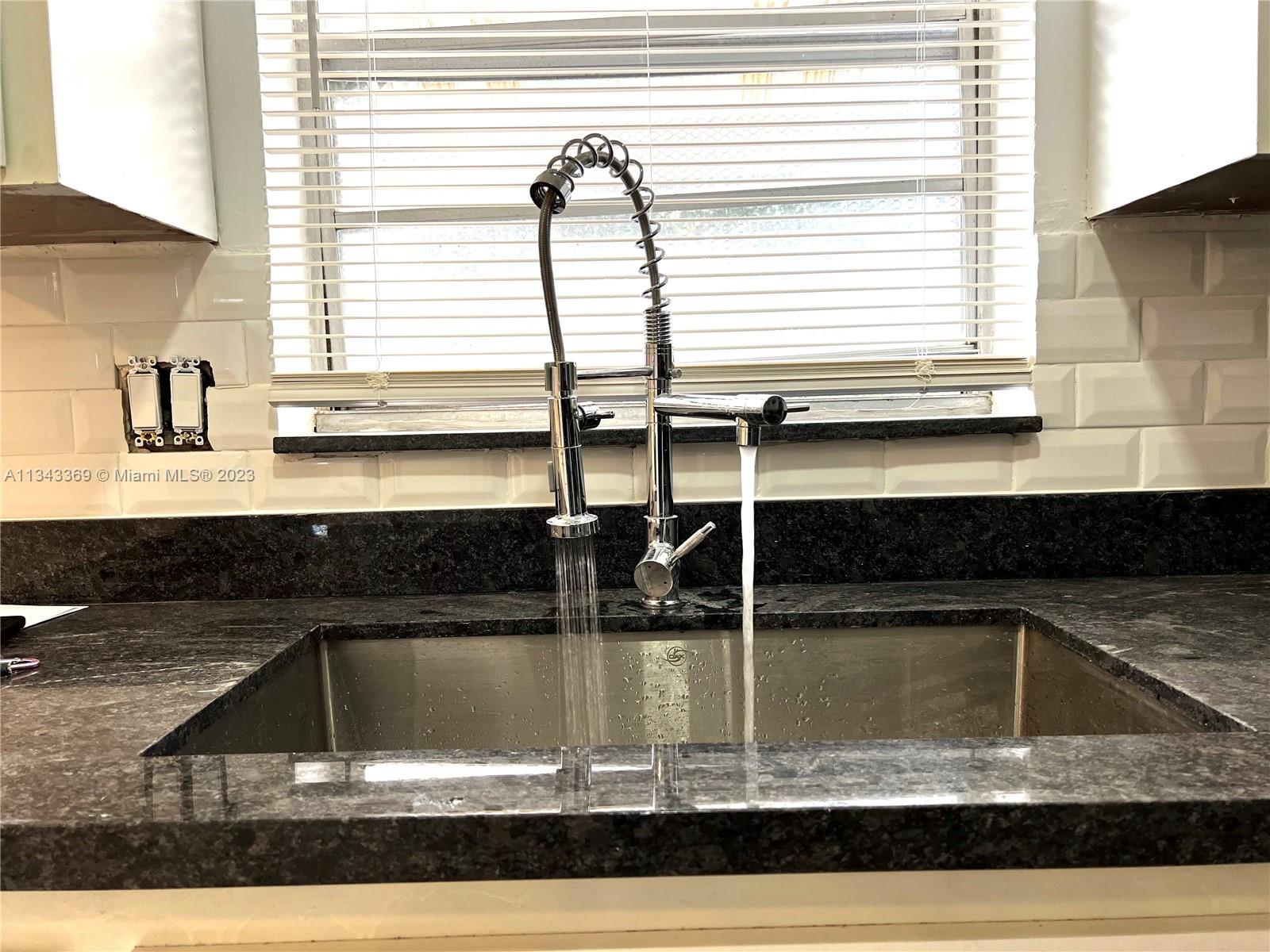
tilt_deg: -5.2
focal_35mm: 26
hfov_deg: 67.3
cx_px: 635
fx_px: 954
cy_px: 476
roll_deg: +1.4
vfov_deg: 53.1
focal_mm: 5.7
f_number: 1.5
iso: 100
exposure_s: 1/120
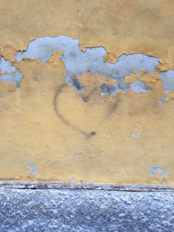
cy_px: 116
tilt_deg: -8.5
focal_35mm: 29
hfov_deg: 48.2
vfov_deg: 61.7
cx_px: 87
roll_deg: +1.5
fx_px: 194
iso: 32
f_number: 2.2
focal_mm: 4.15
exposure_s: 1/50
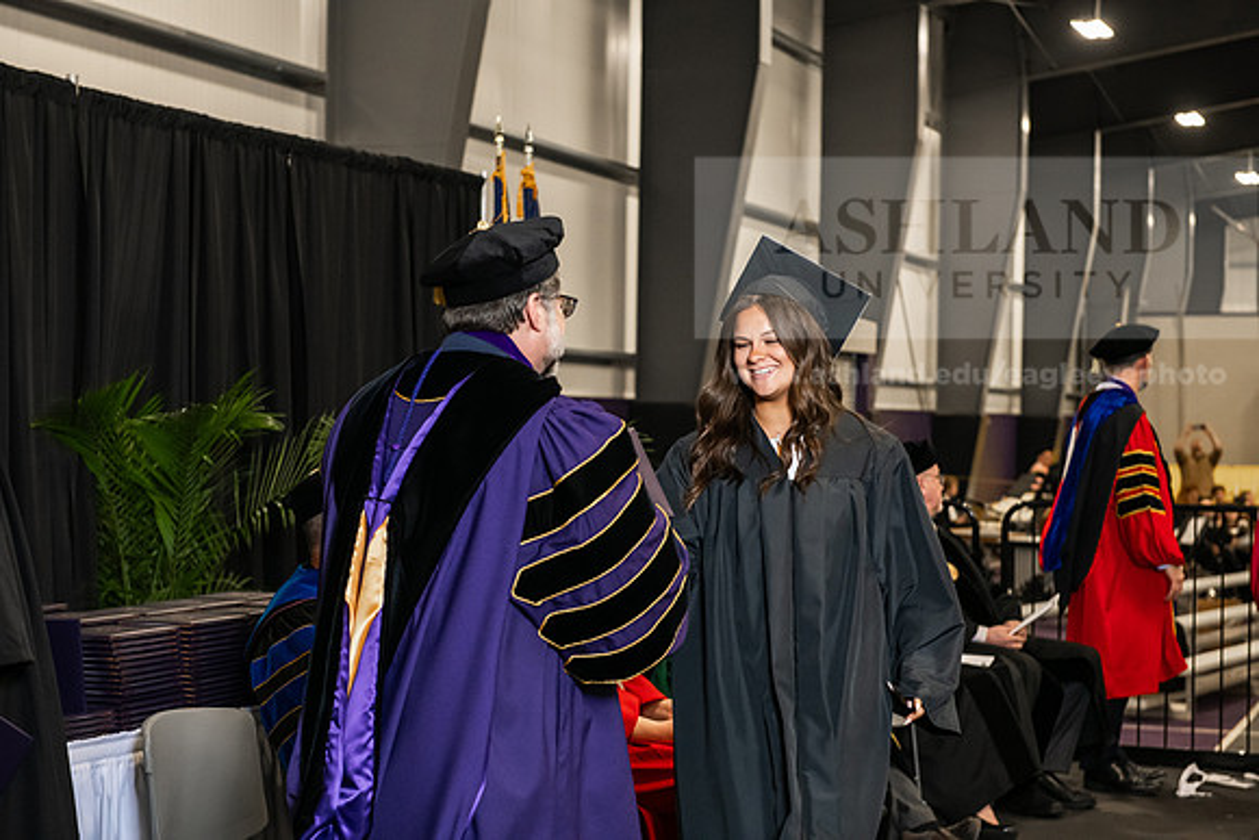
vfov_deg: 19.5
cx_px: 630
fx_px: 2449
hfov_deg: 28.8
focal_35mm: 70
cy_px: 420
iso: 2500
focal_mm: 70
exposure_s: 1/200
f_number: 5
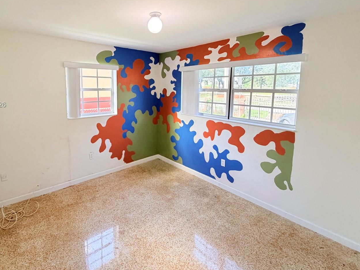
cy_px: 105
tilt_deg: -6.5
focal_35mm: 18
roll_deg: +0.3
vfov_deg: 70.7
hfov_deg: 86.8
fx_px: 187
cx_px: 147
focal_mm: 2.22
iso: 320
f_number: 2.2
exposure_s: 1/120
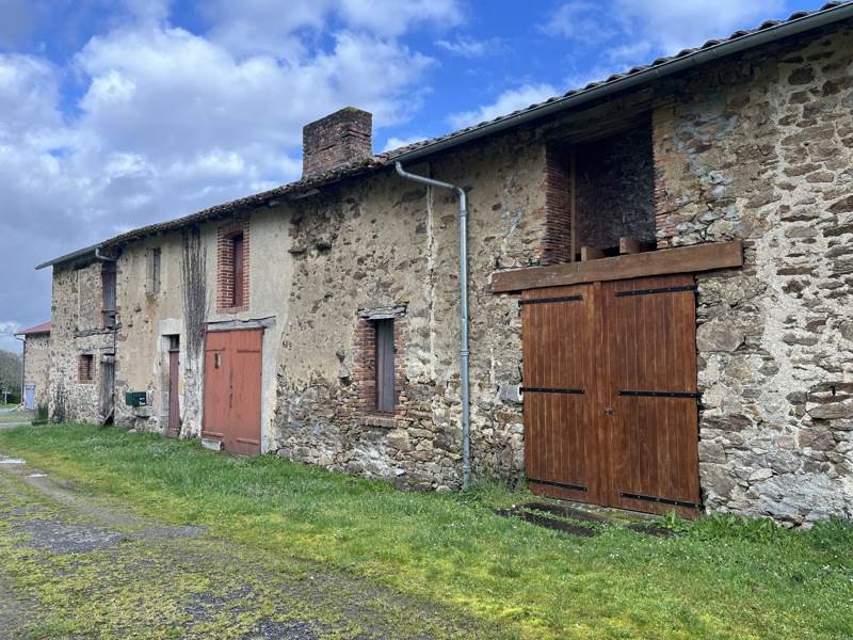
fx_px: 641
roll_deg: -0.4
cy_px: 320
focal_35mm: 26
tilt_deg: +2.7
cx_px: 426
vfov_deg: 53.1
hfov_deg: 67.3
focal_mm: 5.1
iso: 50
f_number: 1.6
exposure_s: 1/718
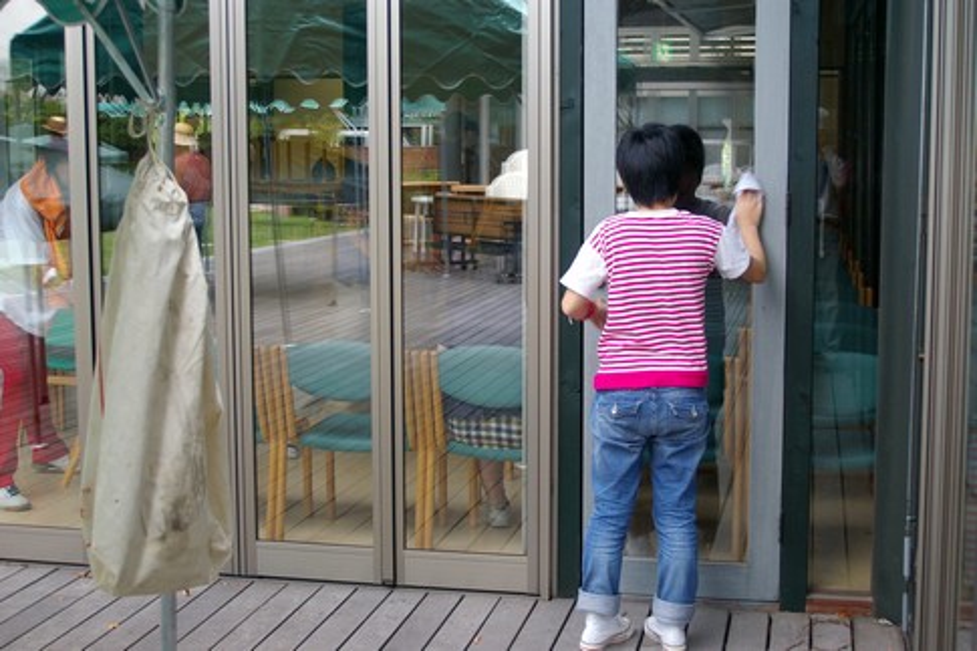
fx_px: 1465
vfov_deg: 25.0
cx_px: 488
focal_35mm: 54
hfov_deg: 36.9
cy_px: 326
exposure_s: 1/90
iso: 200
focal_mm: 36
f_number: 5.6
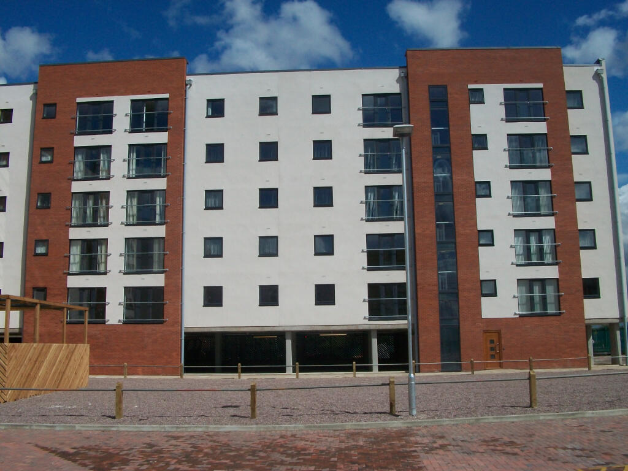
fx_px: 617
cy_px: 236
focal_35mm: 34
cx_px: 314
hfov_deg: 54.0
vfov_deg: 41.8
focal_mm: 5.7
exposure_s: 1/1000
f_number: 5.5
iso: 80
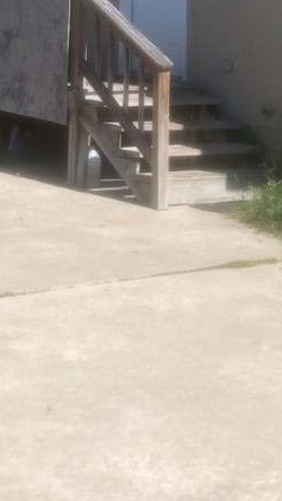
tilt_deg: +1.9
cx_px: 76
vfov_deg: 20.6
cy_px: -69
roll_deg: -1.3
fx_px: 1302
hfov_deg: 12.3
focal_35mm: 98
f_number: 1.8
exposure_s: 1/3125
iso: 32
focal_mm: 4.25
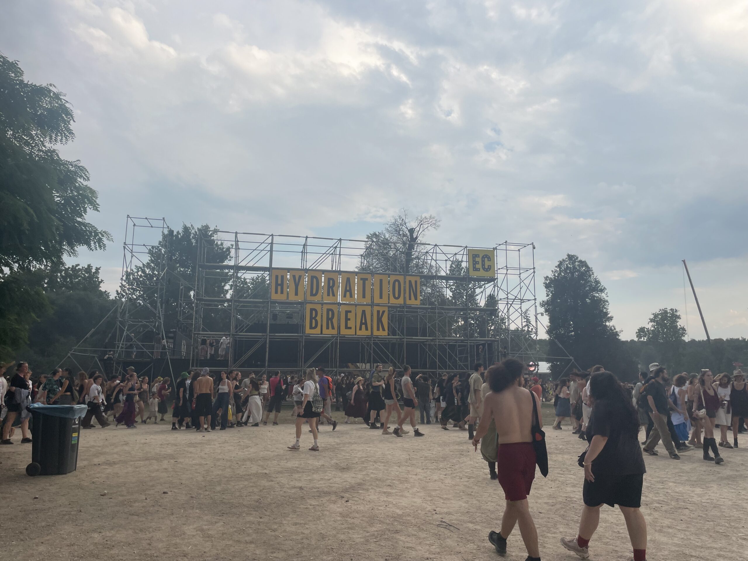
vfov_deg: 53.1
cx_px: 374
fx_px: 562
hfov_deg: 67.3
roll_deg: +0.9
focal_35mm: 26
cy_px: 280
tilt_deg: +14.4
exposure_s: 1/1014
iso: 32
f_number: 1.6
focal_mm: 4.2
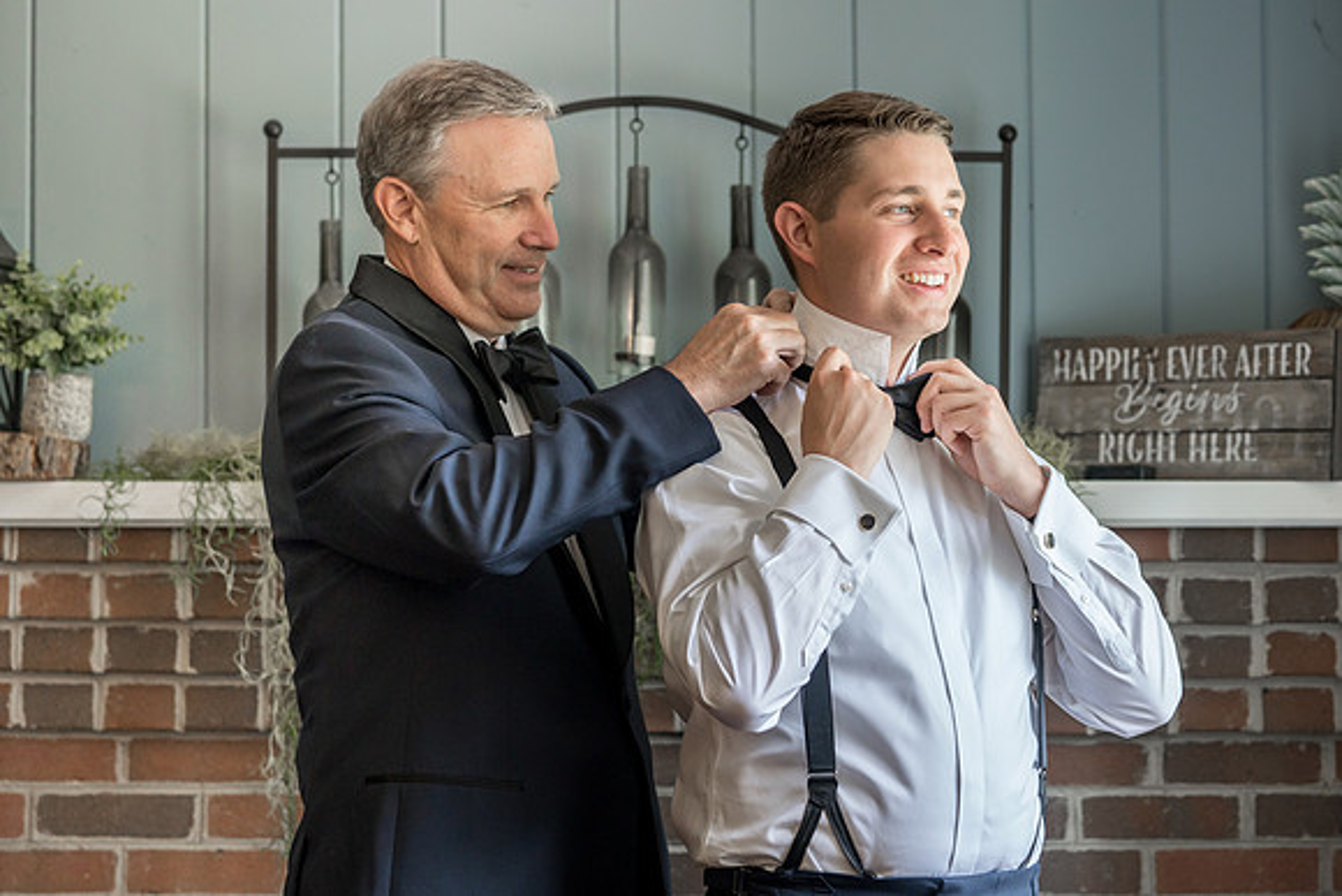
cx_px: 736
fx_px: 4229
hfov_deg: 18.0
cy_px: 436
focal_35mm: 113
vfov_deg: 12.1
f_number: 4
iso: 800
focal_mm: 94
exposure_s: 1/250
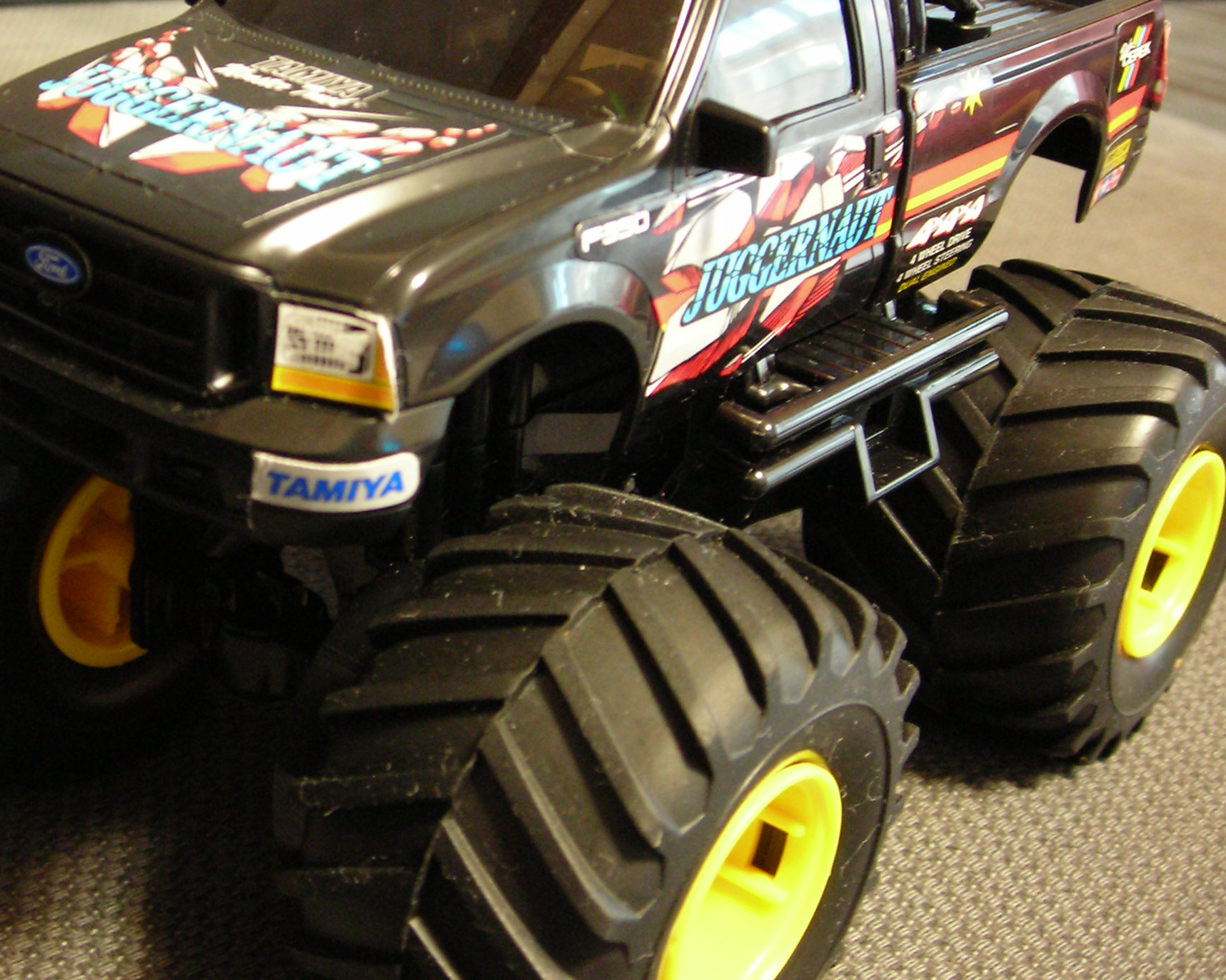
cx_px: 408
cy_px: 370
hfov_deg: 33.3
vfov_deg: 27.0
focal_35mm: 56
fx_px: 2032
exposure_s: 1/3.6
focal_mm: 6.3
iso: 200
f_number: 3.2
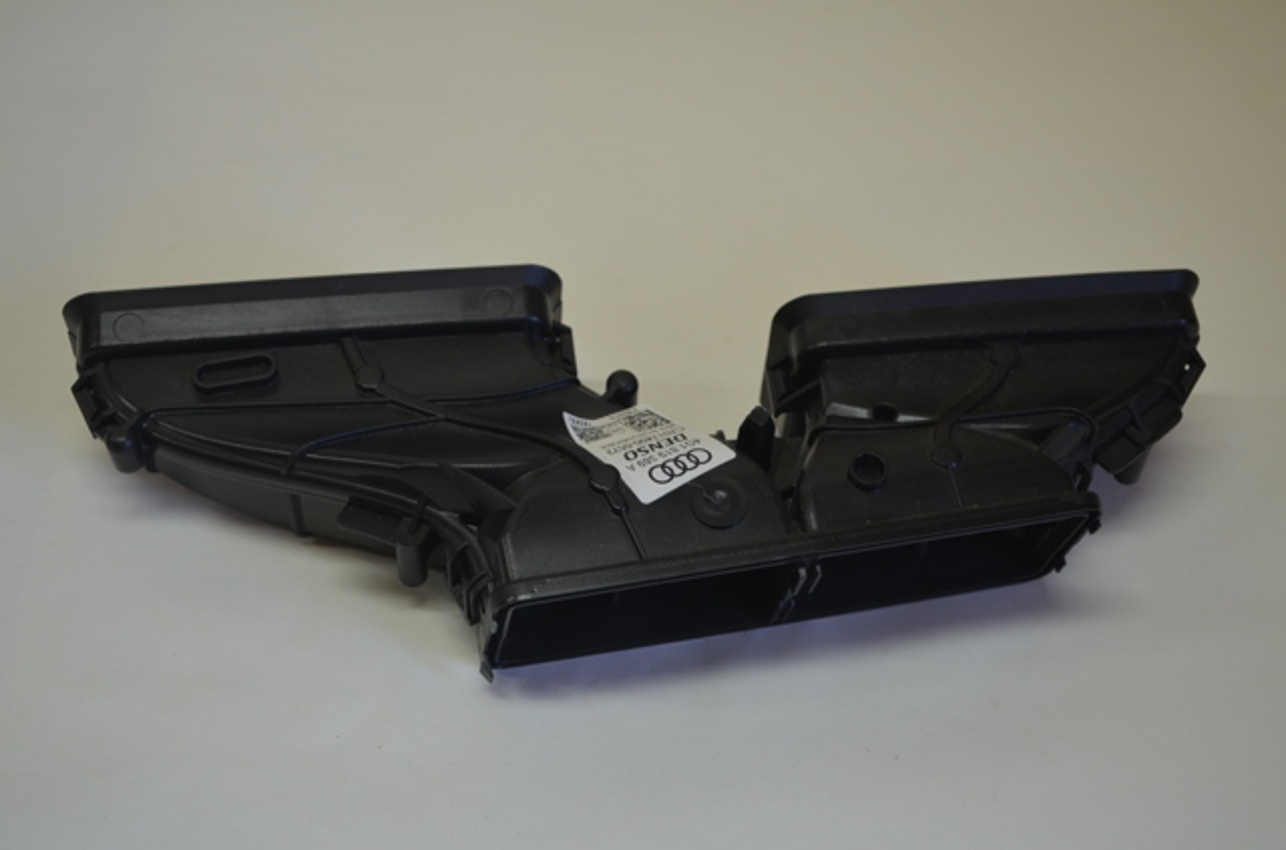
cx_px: 643
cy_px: 425
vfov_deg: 22.5
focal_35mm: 60
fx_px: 2138
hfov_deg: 33.5
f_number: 5.3
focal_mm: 40
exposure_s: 1/60
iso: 500
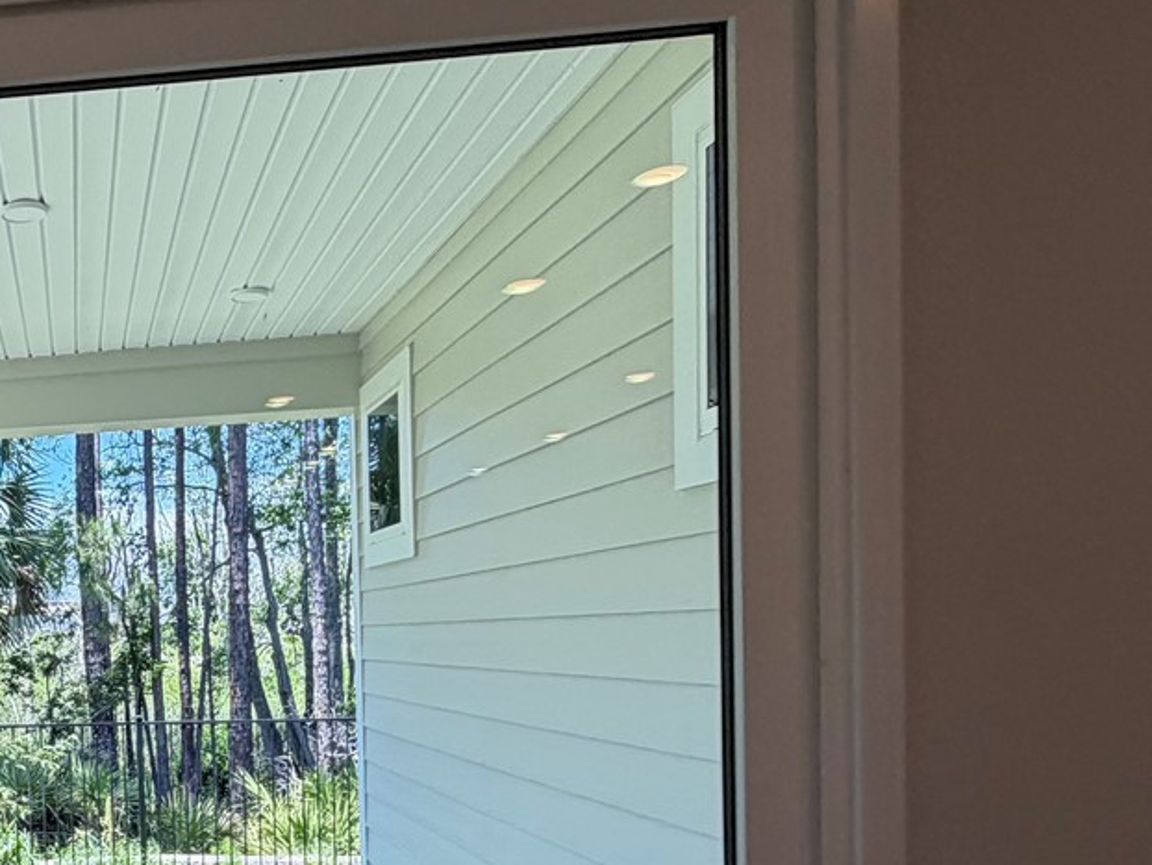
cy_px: 702
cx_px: -19
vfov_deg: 38.1
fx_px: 1199
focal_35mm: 36
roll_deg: +2.2
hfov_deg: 43.4
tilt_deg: +0.5
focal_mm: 2.22
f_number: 2.2
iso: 40
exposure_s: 1/154
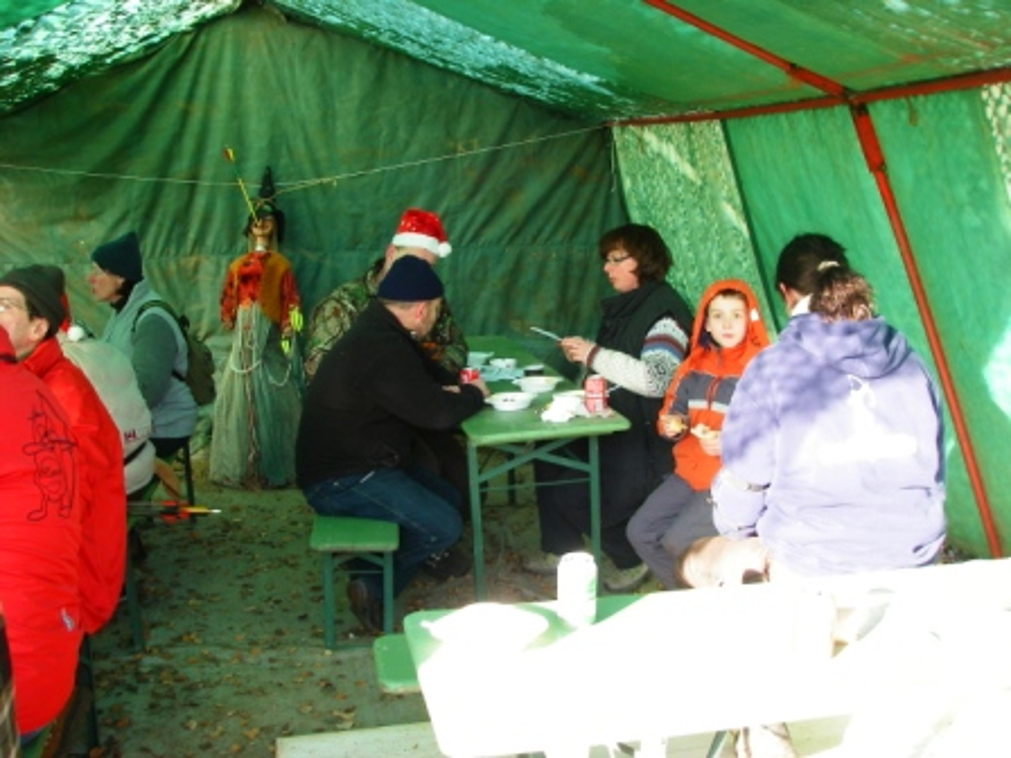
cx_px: 506
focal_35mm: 38
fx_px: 1110
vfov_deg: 37.7
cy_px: 379
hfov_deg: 49.0
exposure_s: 1/50
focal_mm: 6.3
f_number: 3.3
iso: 100
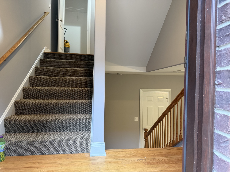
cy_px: 86
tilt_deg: -0.6
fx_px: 159
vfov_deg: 56.8
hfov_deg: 71.6
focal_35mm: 24
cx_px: 115
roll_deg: -0.5
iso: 400
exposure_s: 1/60
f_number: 1.78
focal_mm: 6.76
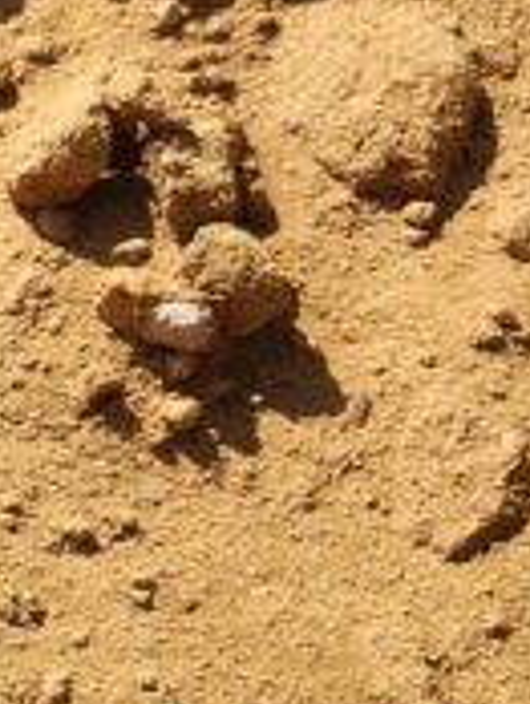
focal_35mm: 88
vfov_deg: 22.2
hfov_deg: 14.7
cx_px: -425
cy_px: 366
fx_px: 1792
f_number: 1.8
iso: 20
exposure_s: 1/1505
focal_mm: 5.4
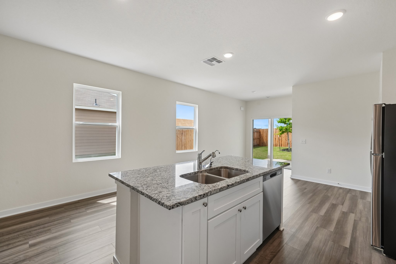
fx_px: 165
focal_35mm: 15
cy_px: 132
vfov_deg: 77.3
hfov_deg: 100.4
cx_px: 198
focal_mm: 15
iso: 800
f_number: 8
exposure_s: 1/125
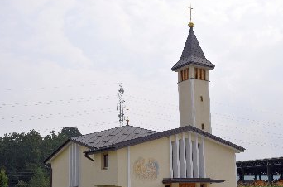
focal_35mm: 51
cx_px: 156
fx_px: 400
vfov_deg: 26.3
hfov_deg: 38.9
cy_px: 110
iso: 400
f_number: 11
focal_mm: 26
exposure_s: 1/500
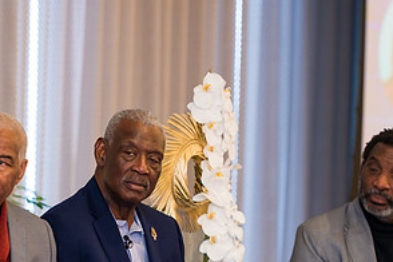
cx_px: 186
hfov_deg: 7.2
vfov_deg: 4.8
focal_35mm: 286
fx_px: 3122
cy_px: 222
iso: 800
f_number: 3.2
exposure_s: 1/200
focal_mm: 145
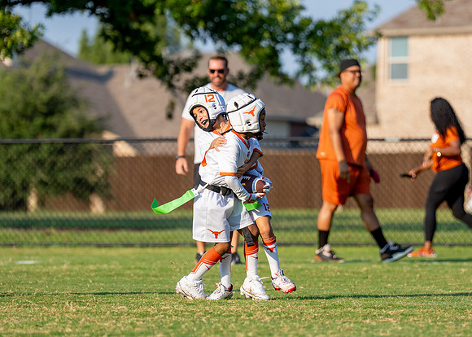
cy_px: 179
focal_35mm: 230
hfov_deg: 8.8
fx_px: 3079
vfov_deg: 6.3
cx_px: 260
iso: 200
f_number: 2.8
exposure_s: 1/2000
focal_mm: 149
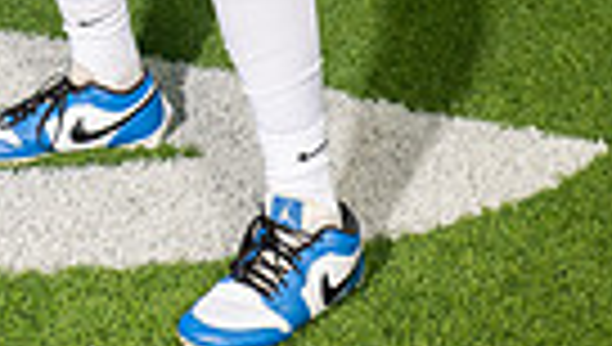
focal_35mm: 166
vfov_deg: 6.9
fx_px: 2698
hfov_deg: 12.8
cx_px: 68
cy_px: -521
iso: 800
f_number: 7.1
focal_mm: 48
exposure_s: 1/320
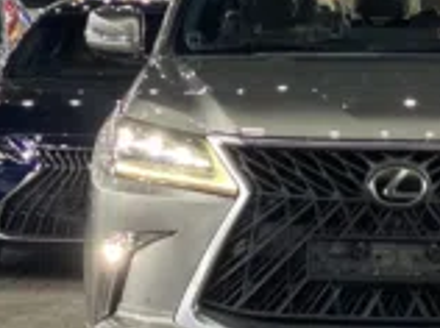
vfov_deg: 7.0
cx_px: 351
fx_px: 2678
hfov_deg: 9.4
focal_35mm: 211
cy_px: -83
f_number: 2
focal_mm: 6
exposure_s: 1/100
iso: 200
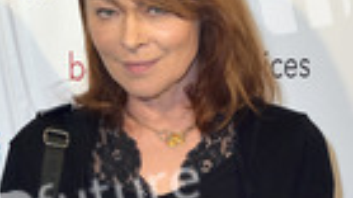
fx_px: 1356
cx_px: 154
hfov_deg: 14.8
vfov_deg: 8.1
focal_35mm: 145
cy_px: 355
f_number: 4.5
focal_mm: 48
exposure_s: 1/320
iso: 400
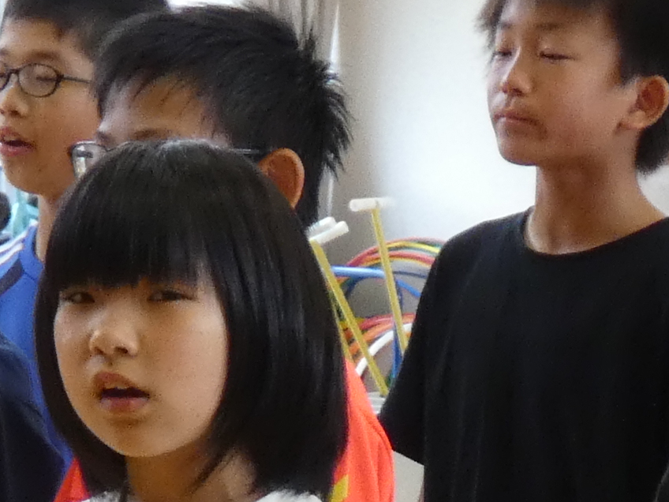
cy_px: 903
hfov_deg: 5.6
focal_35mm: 352
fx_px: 6803
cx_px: 428
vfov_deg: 4.2
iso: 400
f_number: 4.1
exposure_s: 1/80
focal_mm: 10.8
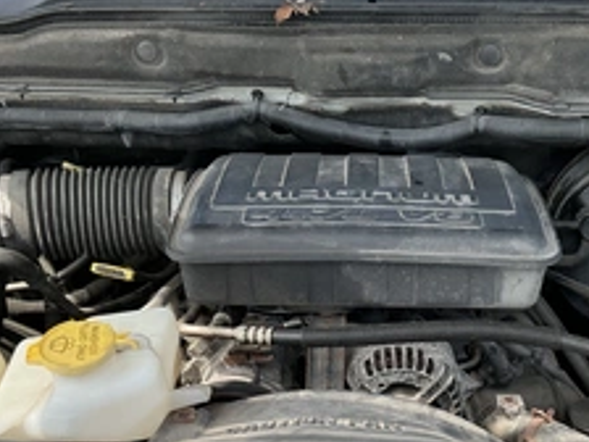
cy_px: 318
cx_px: 373
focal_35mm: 50
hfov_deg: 37.9
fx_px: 851
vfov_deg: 28.8
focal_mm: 3
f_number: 1.8
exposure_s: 1/325
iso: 25
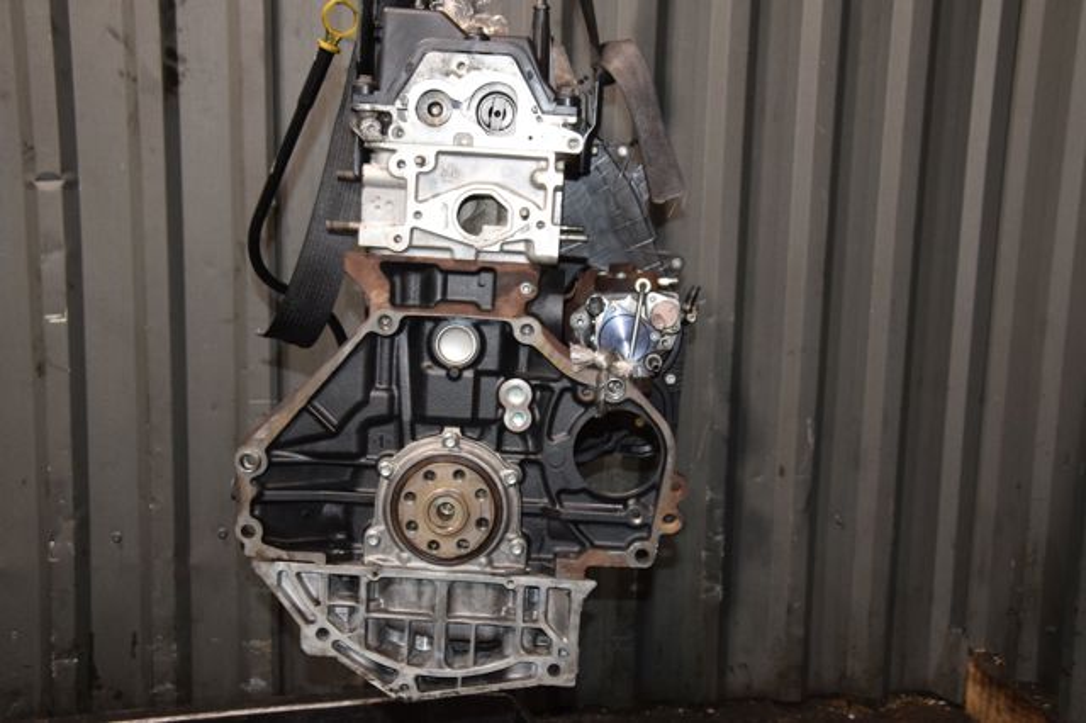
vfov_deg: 28.0
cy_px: 362
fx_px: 1447
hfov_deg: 41.1
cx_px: 543
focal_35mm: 48
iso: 1600
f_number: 5.6
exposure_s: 1/60
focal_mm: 32
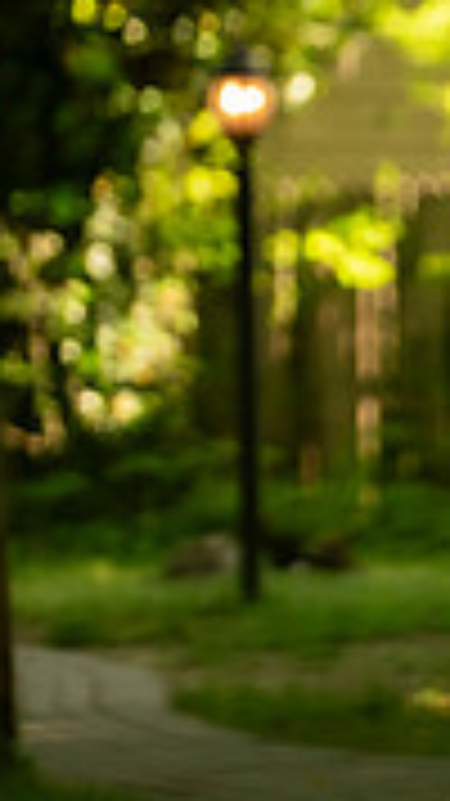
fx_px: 10128
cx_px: 1242
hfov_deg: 2.5
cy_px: 268
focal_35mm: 477
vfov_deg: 4.5
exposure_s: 1/160
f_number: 2.8
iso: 250
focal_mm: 140
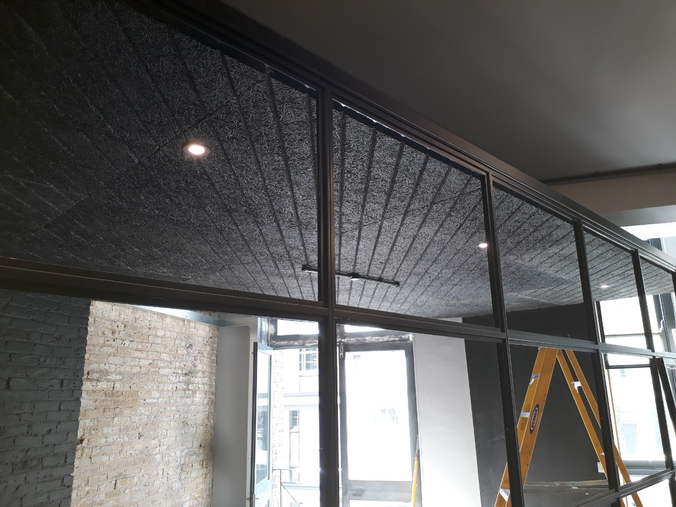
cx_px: 338
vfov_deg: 51.4
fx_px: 527
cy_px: 254
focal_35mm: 27
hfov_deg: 65.3
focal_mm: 3.6
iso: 64
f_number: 1.9
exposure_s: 1/33
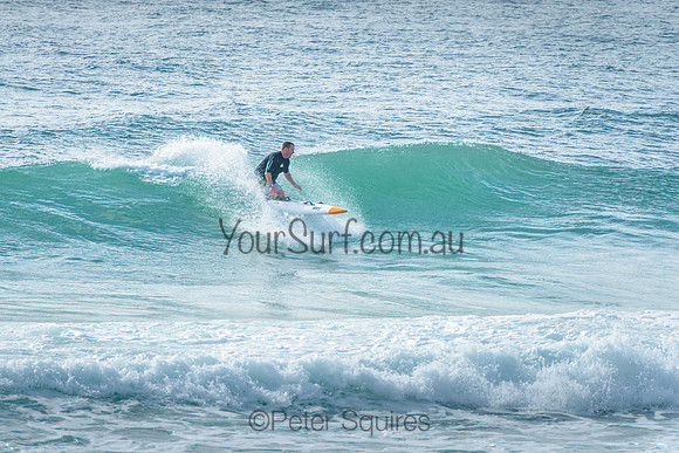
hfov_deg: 4.2
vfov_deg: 2.8
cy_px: 186
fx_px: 9252
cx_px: 263
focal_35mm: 490
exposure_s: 1/1600
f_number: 7.1
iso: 200
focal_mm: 400
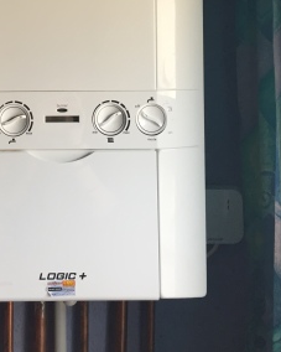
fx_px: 530
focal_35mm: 51
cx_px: 56
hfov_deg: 29.0
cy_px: 47
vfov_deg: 34.9
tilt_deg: +4.4
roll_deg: +1.3
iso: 40
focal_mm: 4.15
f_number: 2.2
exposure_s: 1/30
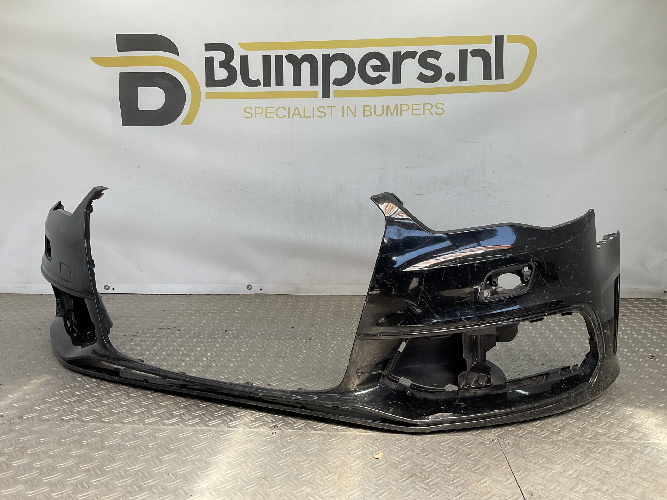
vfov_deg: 48.2
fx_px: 559
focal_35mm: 29
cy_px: 250
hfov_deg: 61.7
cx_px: 334
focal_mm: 3
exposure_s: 1/230
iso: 16
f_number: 1.8
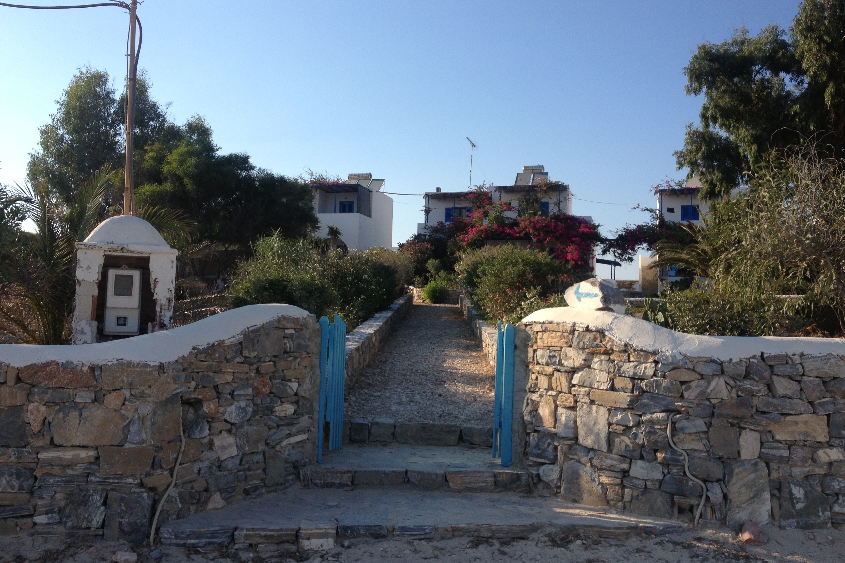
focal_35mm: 37
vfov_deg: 35.9
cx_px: 422
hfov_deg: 51.9
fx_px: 868
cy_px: 274
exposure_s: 1/1381
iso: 50
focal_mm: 4.28
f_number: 2.4
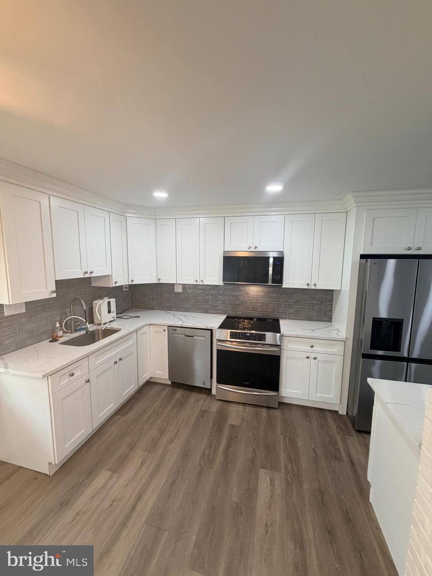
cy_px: 288
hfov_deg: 85.7
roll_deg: -0.8
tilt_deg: -7.2
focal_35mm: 14
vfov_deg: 102.1
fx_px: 233
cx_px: 216
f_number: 2.2
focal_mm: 2.22
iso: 250
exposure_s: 1/120
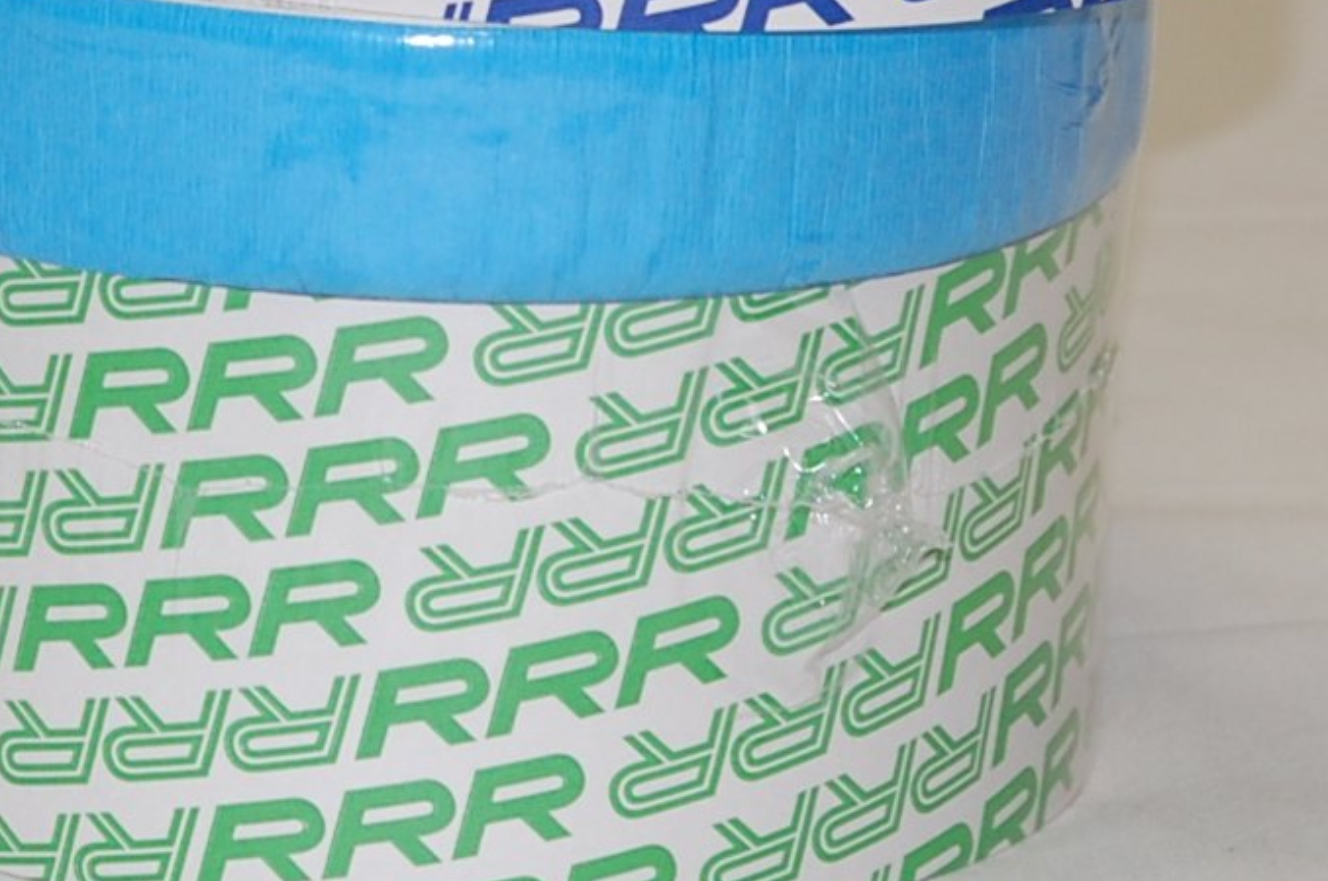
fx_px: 8839
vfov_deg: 5.6
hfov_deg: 8.5
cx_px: -351
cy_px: -469
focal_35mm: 240
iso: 400
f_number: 4.5
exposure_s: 1/60
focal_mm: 48
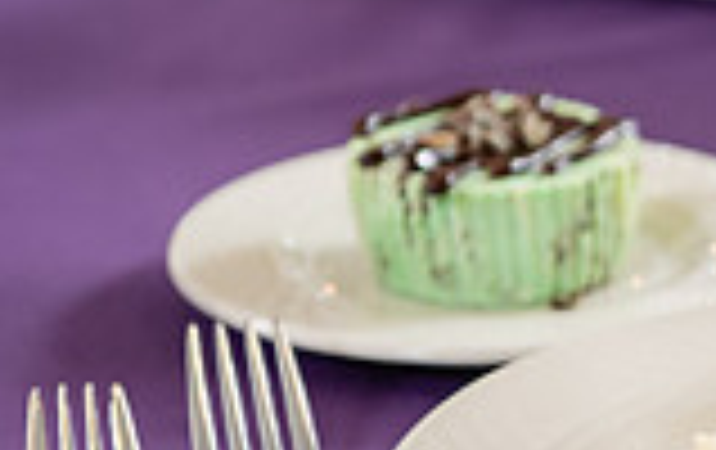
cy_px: 353
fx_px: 4496
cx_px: 1004
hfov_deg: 8.9
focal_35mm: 230
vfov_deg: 5.7
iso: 400
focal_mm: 62
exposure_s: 1/160
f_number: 4
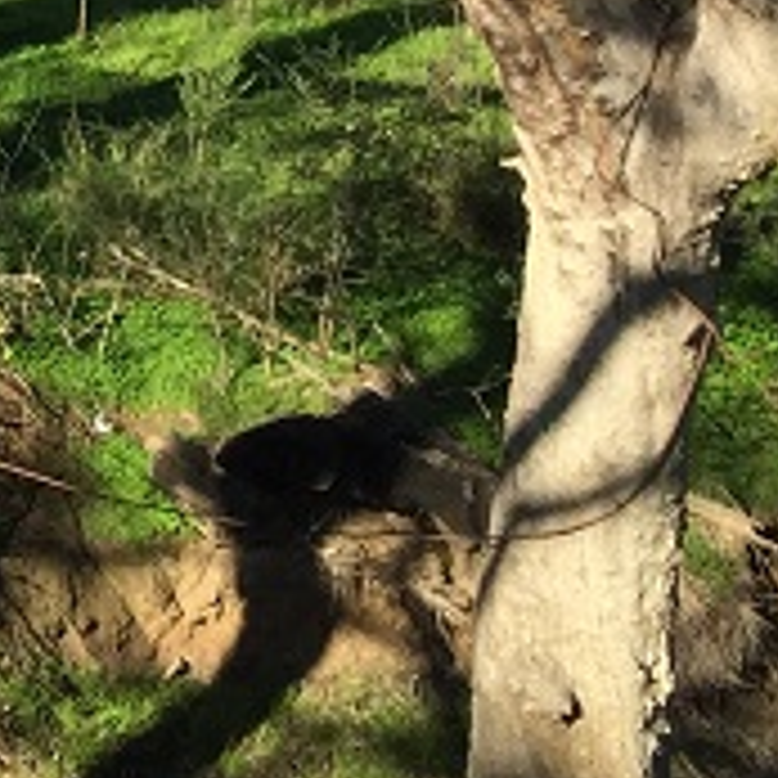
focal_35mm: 137
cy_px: -634
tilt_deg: -1.5
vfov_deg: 11.7
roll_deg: -2.0
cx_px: -947
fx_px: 3484
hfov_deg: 11.1
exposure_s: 1/879
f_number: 2.2
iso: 32
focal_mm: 4.15
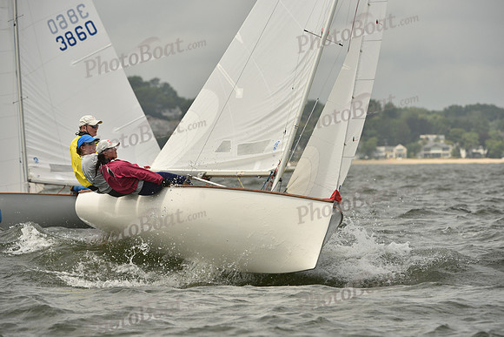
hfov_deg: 6.9
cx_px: 252
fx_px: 4201
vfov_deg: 4.6
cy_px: 168
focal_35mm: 300
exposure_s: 1/1250
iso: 320
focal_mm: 300
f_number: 8
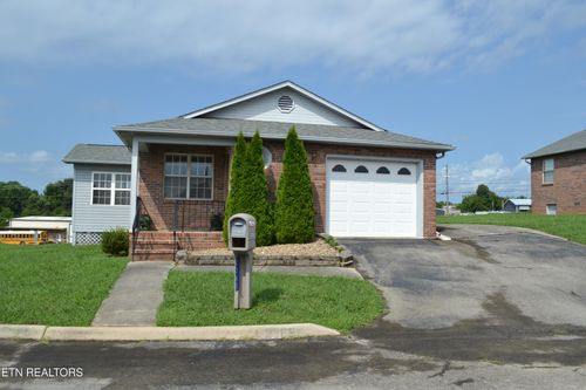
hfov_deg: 67.4
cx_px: 293
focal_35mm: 27
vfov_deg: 47.9
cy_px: 195
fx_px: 439
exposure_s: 1/320
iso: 100
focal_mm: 18
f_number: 9
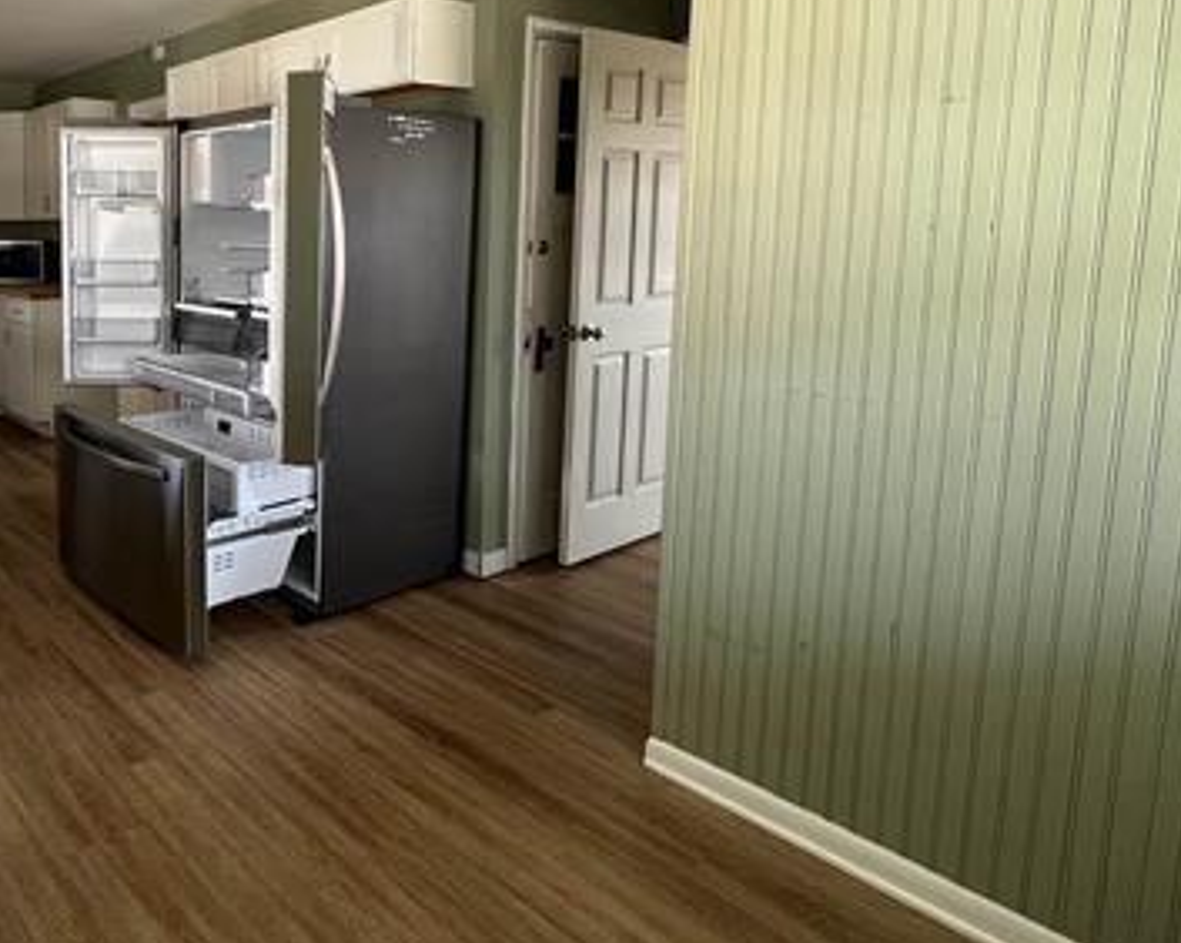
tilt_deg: -6.8
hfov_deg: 64.0
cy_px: 321
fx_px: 803
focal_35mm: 23
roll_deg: +0.6
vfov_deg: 59.5
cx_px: 184
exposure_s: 1/85
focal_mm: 1.57
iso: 250
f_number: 1.8
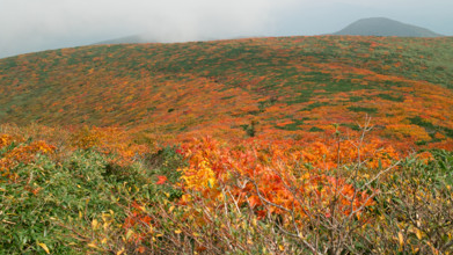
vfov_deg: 27.1
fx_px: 529
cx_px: 231
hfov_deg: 46.4
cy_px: 139
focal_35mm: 44
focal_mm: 24.2
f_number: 7.1
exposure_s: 1/125
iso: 100
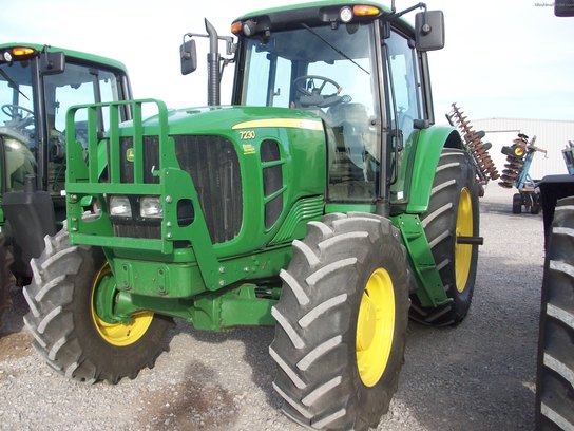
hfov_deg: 54.0
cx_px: 287
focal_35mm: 34
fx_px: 564
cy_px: 216
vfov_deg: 41.8
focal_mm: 5.7
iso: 64
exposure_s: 1/365
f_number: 2.8
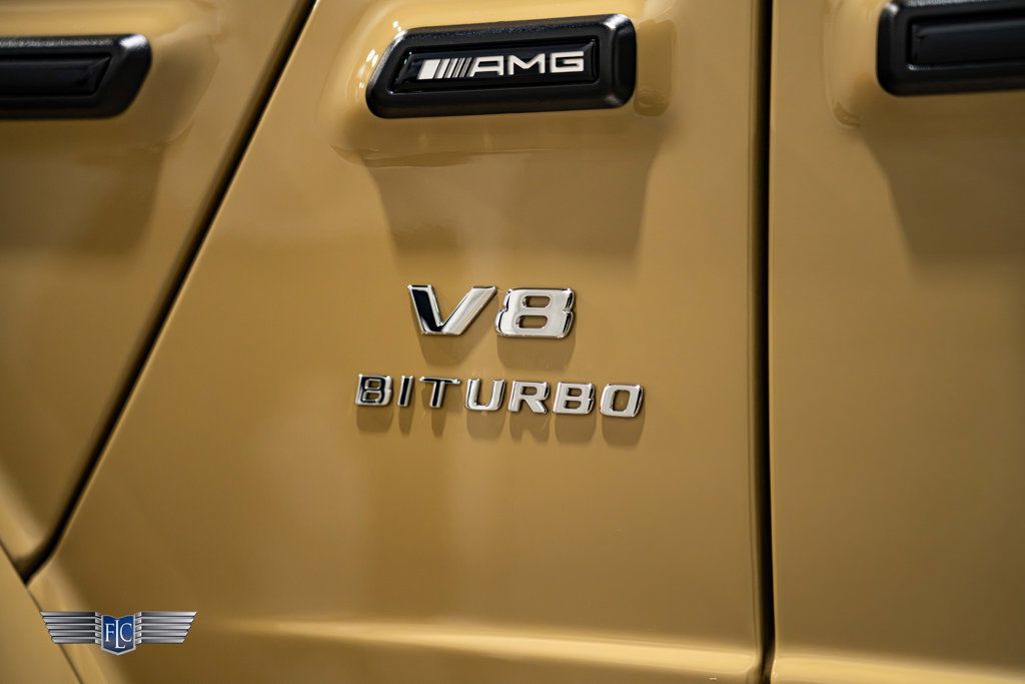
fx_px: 2278
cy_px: 342
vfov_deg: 17.1
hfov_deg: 25.4
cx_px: 512
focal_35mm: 80
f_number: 4
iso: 1600
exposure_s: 1/100
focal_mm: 80
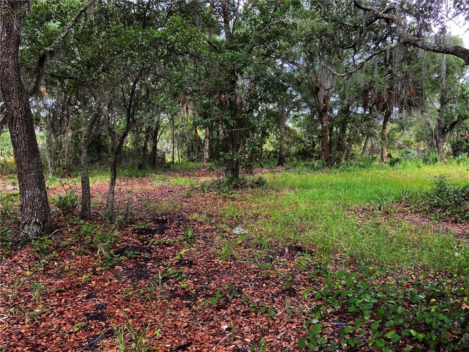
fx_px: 352
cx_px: 234
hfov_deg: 67.3
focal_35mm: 26
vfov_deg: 53.1
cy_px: 176
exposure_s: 1/122
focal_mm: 4.25
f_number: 1.8
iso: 50
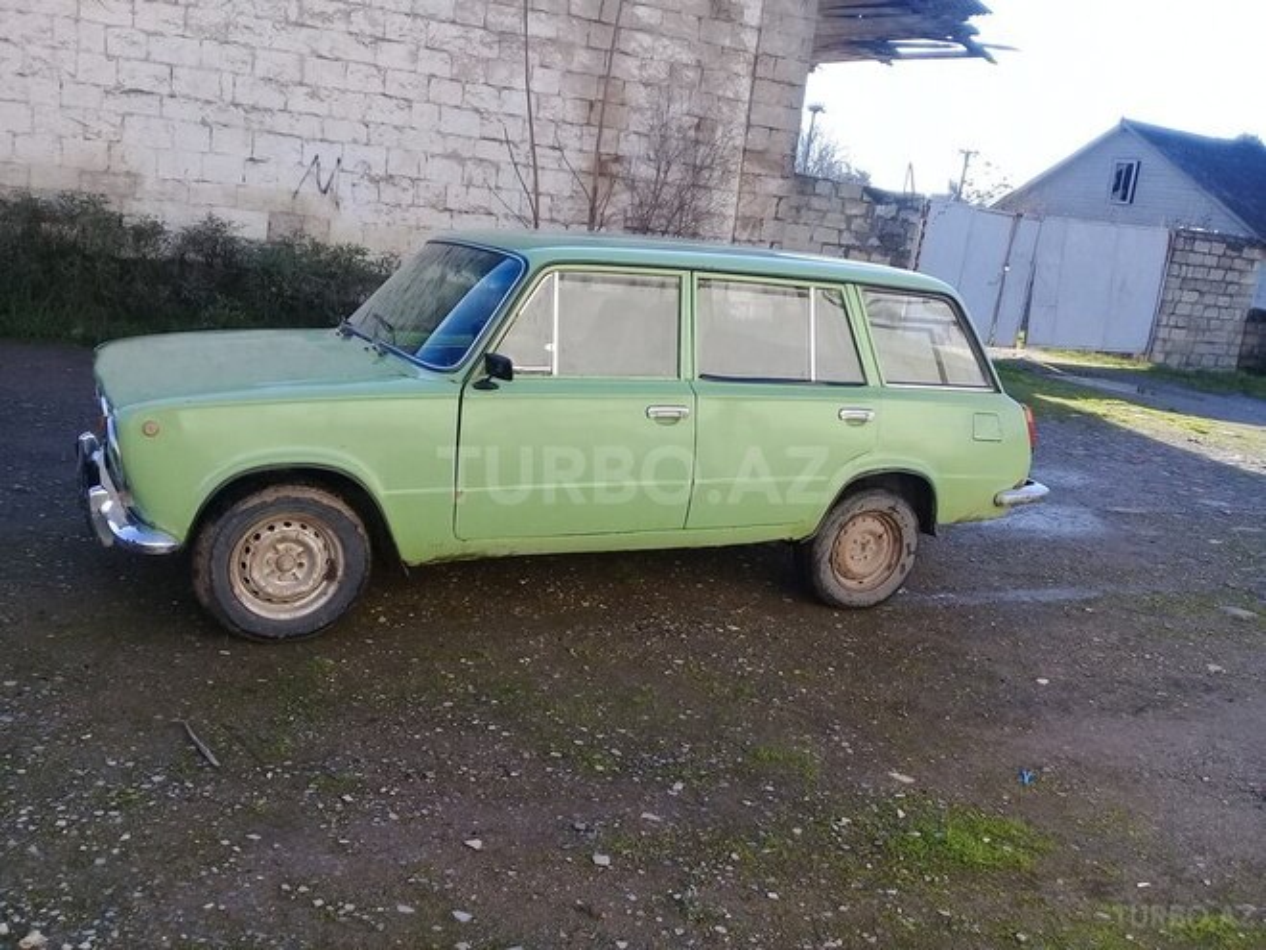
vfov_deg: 45.4
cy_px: 475
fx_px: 1134
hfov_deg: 58.4
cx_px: 633
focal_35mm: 31
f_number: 2.2
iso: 50
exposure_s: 1/427
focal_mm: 3.3
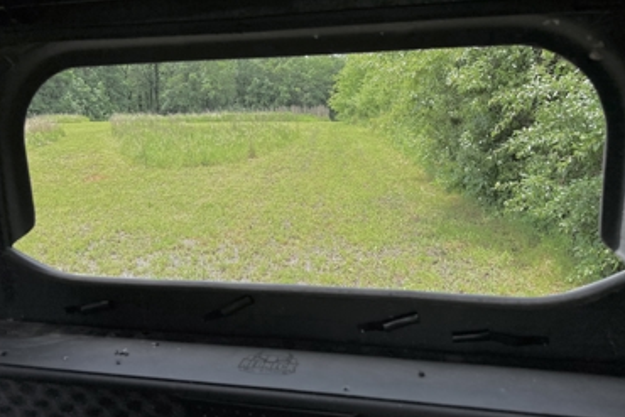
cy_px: 182
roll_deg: -2.0
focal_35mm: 27
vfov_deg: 47.9
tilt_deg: -10.0
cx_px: 312
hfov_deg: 67.4
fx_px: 469
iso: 80
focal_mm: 6.76
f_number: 1.78
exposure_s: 1/1812
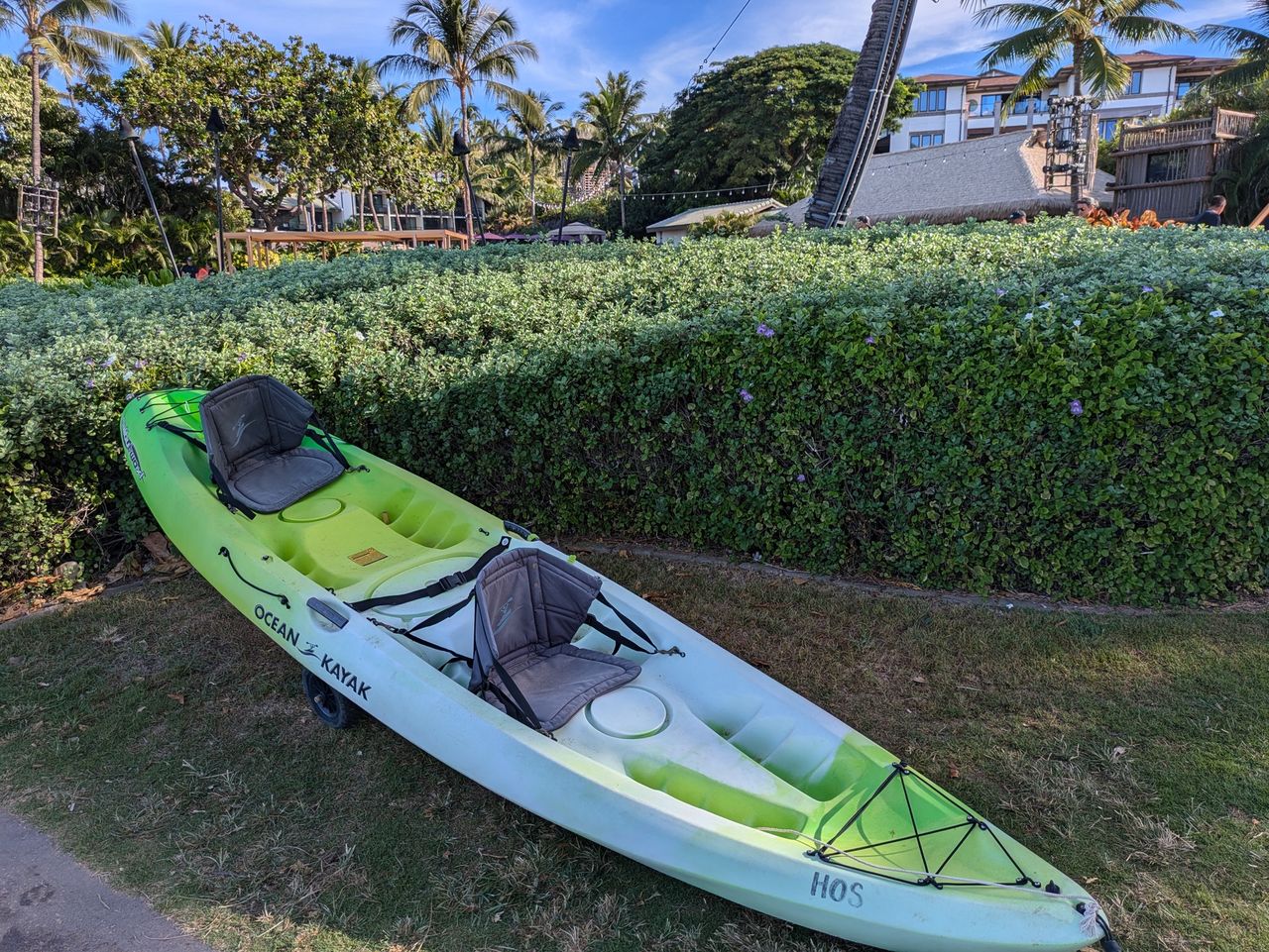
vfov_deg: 54.9
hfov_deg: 69.4
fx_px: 917
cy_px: 476
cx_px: 634
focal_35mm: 25
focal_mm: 5.43
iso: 48
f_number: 1.89
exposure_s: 1/1580
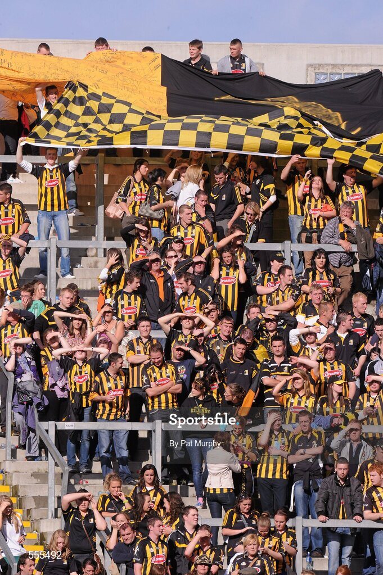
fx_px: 9584
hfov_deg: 2.3
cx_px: 192
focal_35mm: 600
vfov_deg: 3.4
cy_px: 288
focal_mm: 600
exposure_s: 1/1000
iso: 1000
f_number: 16
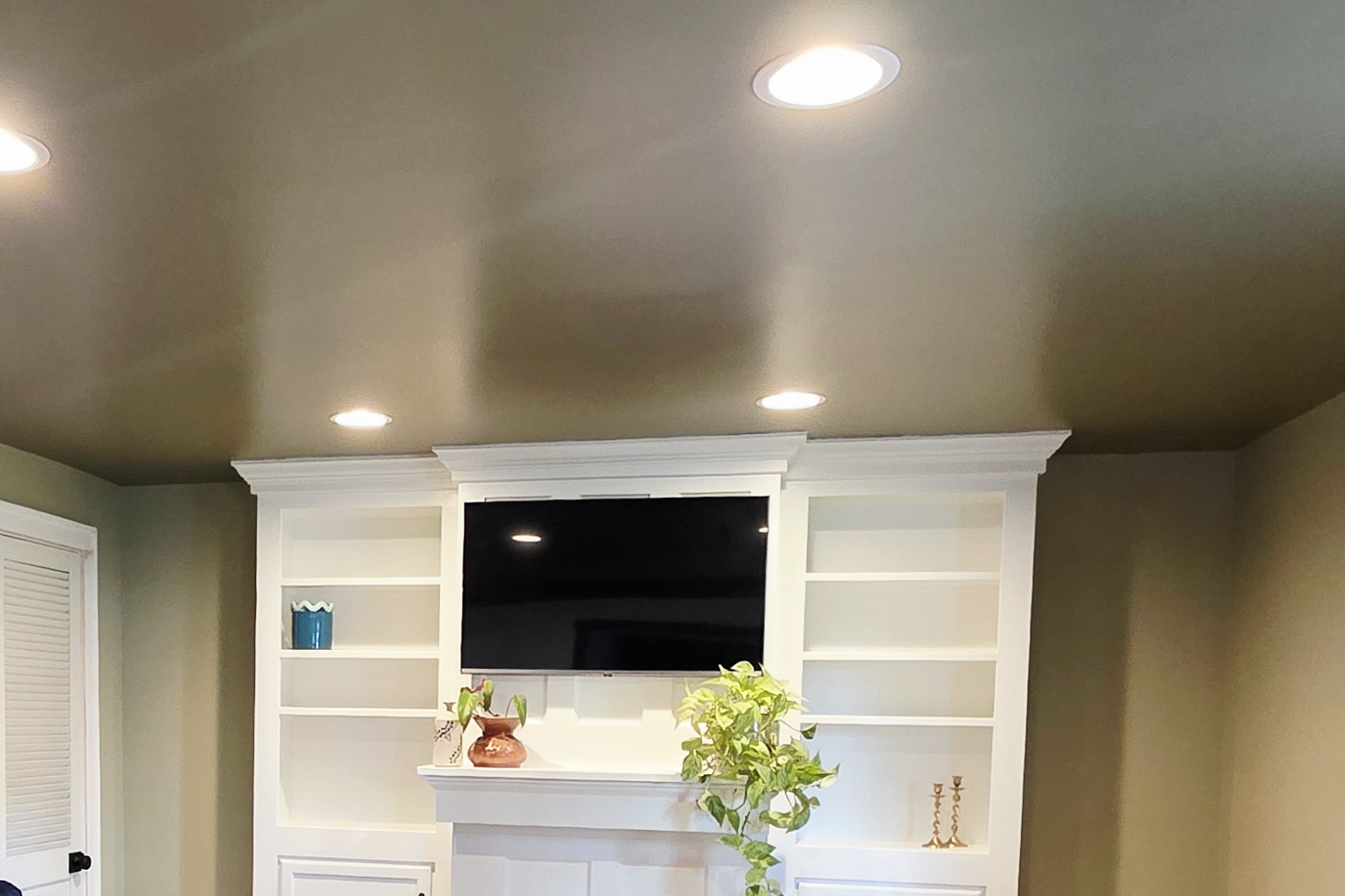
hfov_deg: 52.8
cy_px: 823
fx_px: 1308
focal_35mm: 35
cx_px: 393
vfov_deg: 35.4
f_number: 1.9
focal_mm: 2.2
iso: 500
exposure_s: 1/60.2
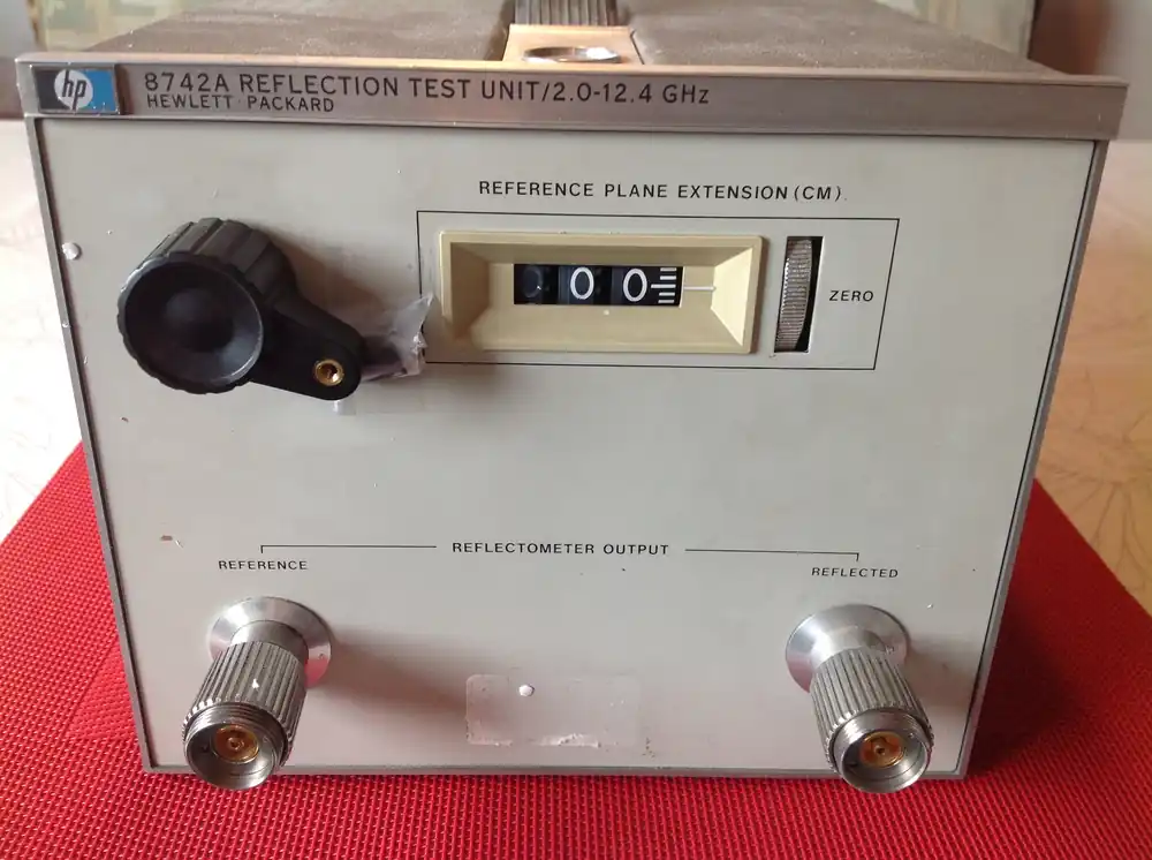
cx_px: 576
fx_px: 1163
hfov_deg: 52.7
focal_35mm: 35
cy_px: 430
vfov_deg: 40.6
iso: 64
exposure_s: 1/30
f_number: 2.4
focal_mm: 4.28
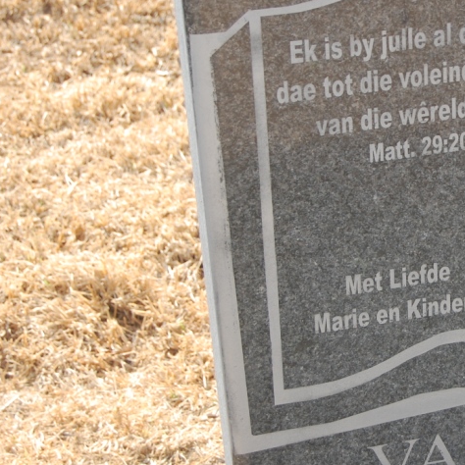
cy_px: 189
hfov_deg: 13.8
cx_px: 484
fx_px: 1883
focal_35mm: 124
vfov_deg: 14.1
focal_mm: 45
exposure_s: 1/125
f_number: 5.6
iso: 200
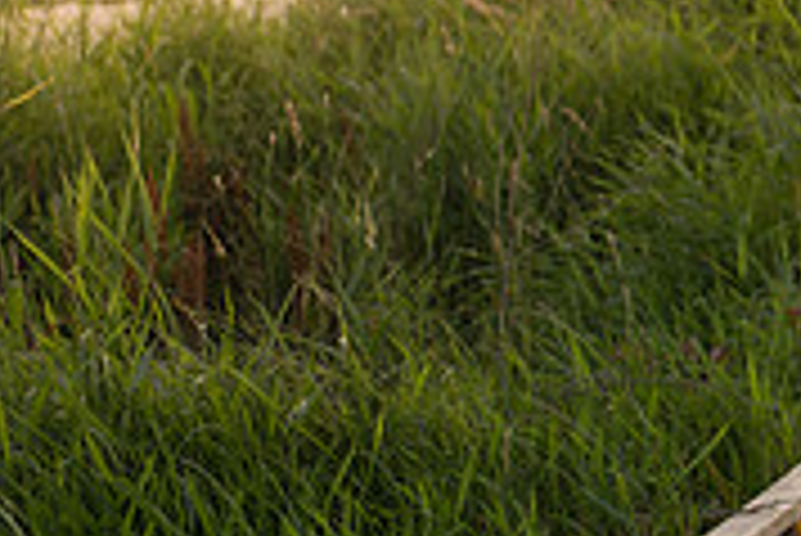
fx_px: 5077
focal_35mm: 228
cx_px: 1143
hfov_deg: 8.8
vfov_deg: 6.0
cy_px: 79
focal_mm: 70
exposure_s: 1/125
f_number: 2.8
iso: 100
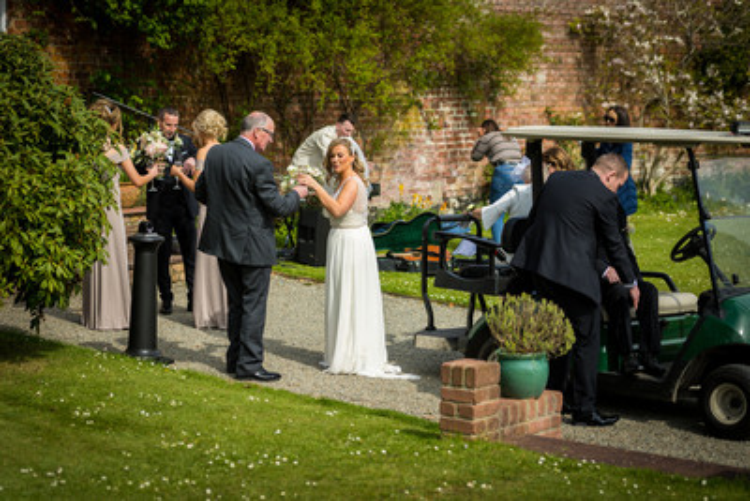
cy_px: 227
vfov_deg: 17.6
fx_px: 1615
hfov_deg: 26.1
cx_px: 337
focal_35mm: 78
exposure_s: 1/1000
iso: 100
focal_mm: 70
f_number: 2.8
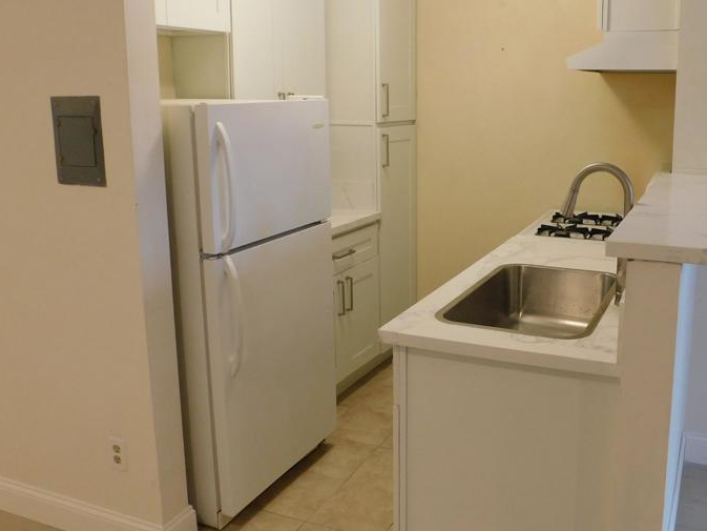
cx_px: 441
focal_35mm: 35
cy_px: 220
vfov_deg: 40.6
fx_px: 715
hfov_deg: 52.1
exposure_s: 1/30
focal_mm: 4
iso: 200
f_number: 3
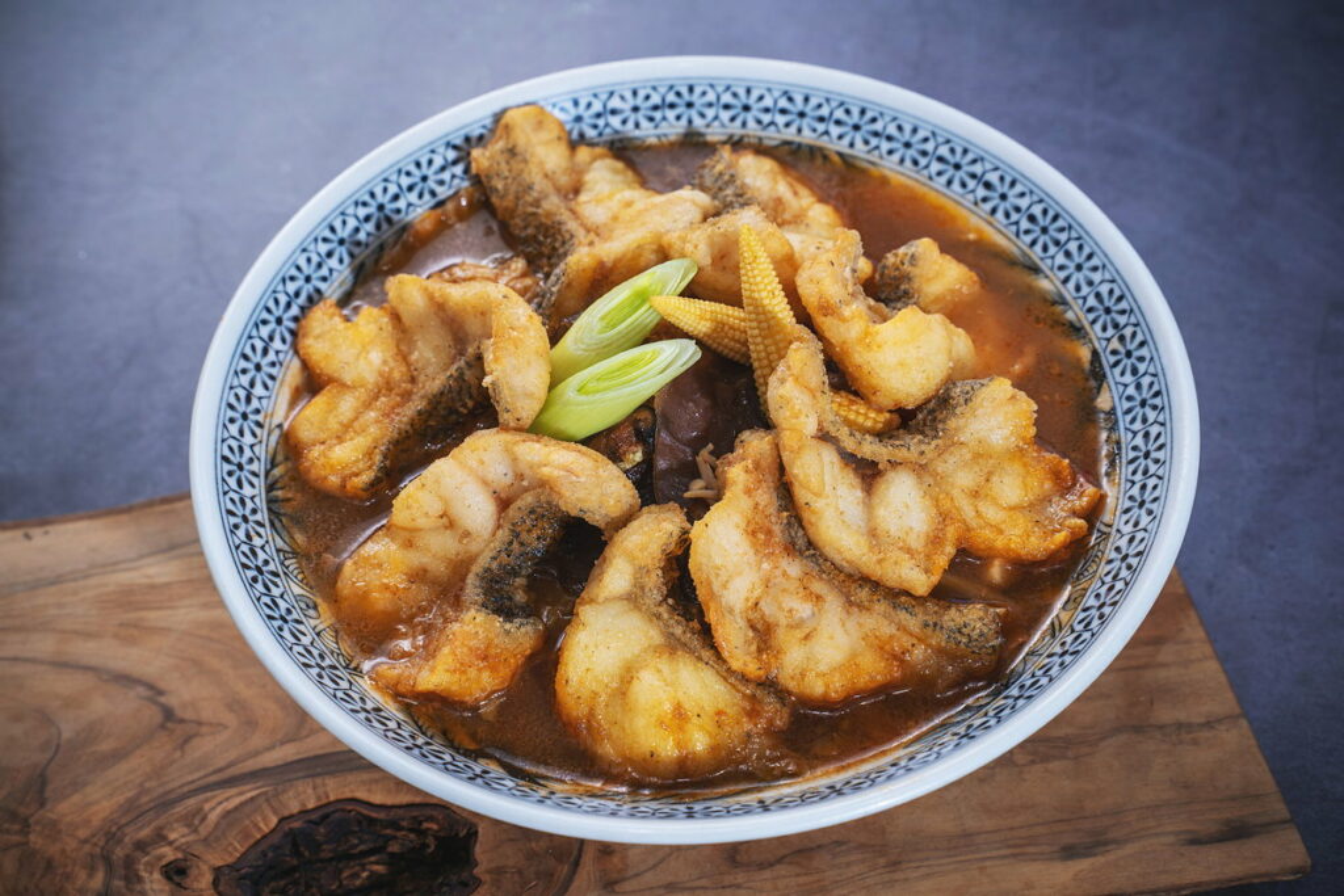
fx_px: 1941
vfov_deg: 26.0
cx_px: 672
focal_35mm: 52
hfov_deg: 38.2
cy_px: 448
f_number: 8
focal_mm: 52
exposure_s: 1/200
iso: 200
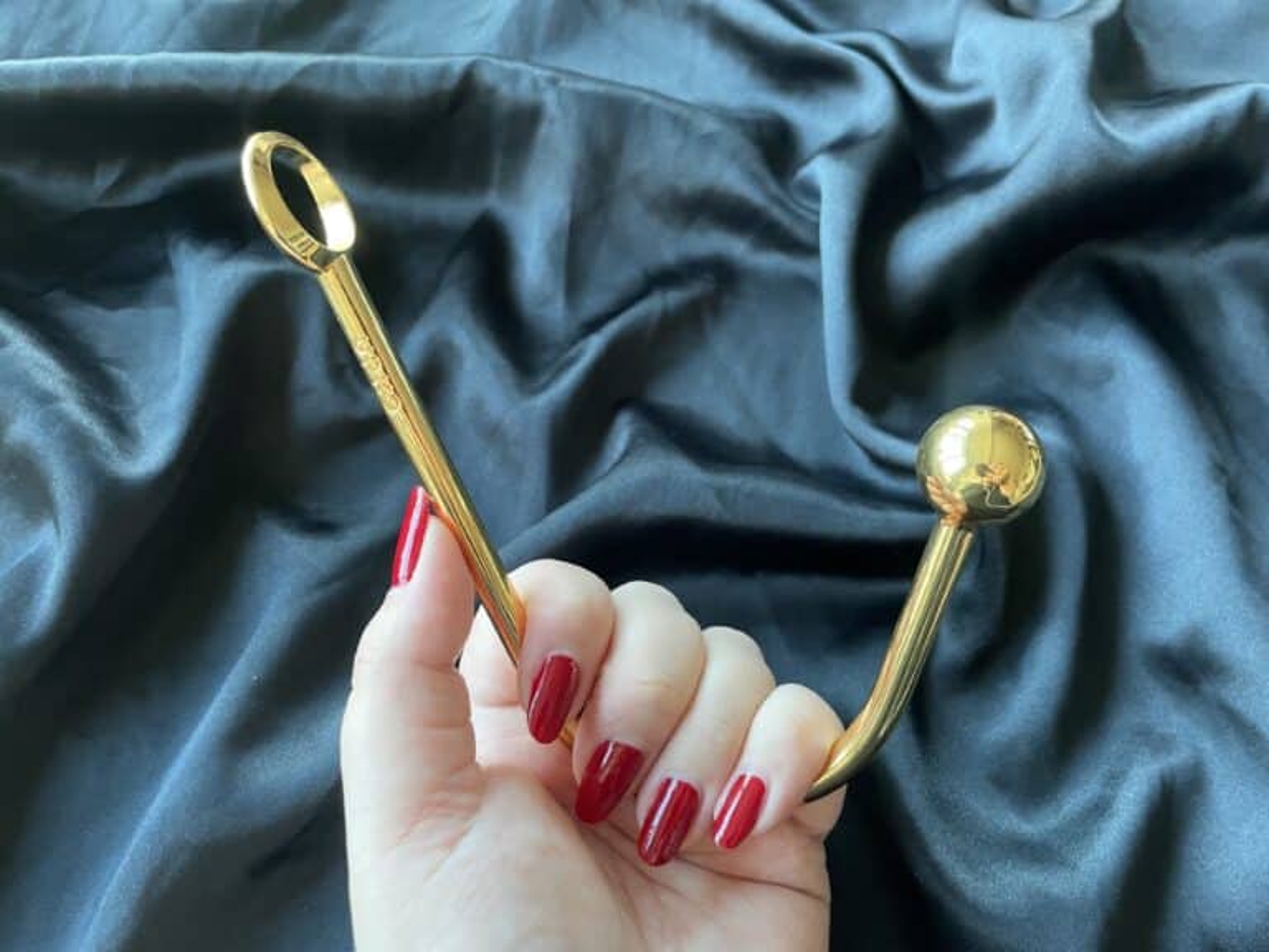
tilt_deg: -64.6
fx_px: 953
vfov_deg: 53.1
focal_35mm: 26
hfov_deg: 67.3
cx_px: 634
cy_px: 476
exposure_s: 1/57
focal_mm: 4.2
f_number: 1.6
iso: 500
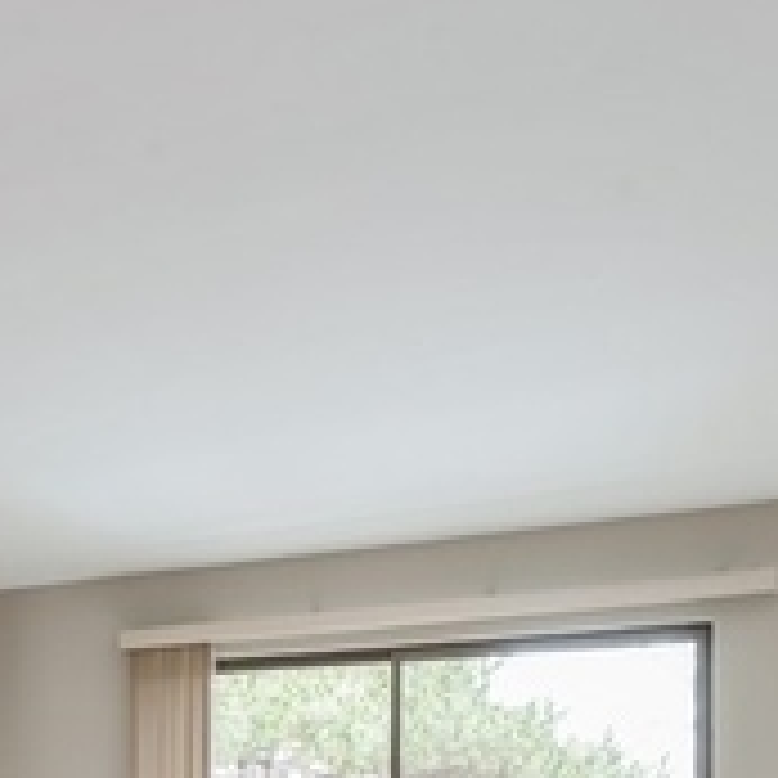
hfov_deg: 39.5
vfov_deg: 34.6
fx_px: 1043
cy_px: 877
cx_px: 171
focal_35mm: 41
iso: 200
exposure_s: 1/3
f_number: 9
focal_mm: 13
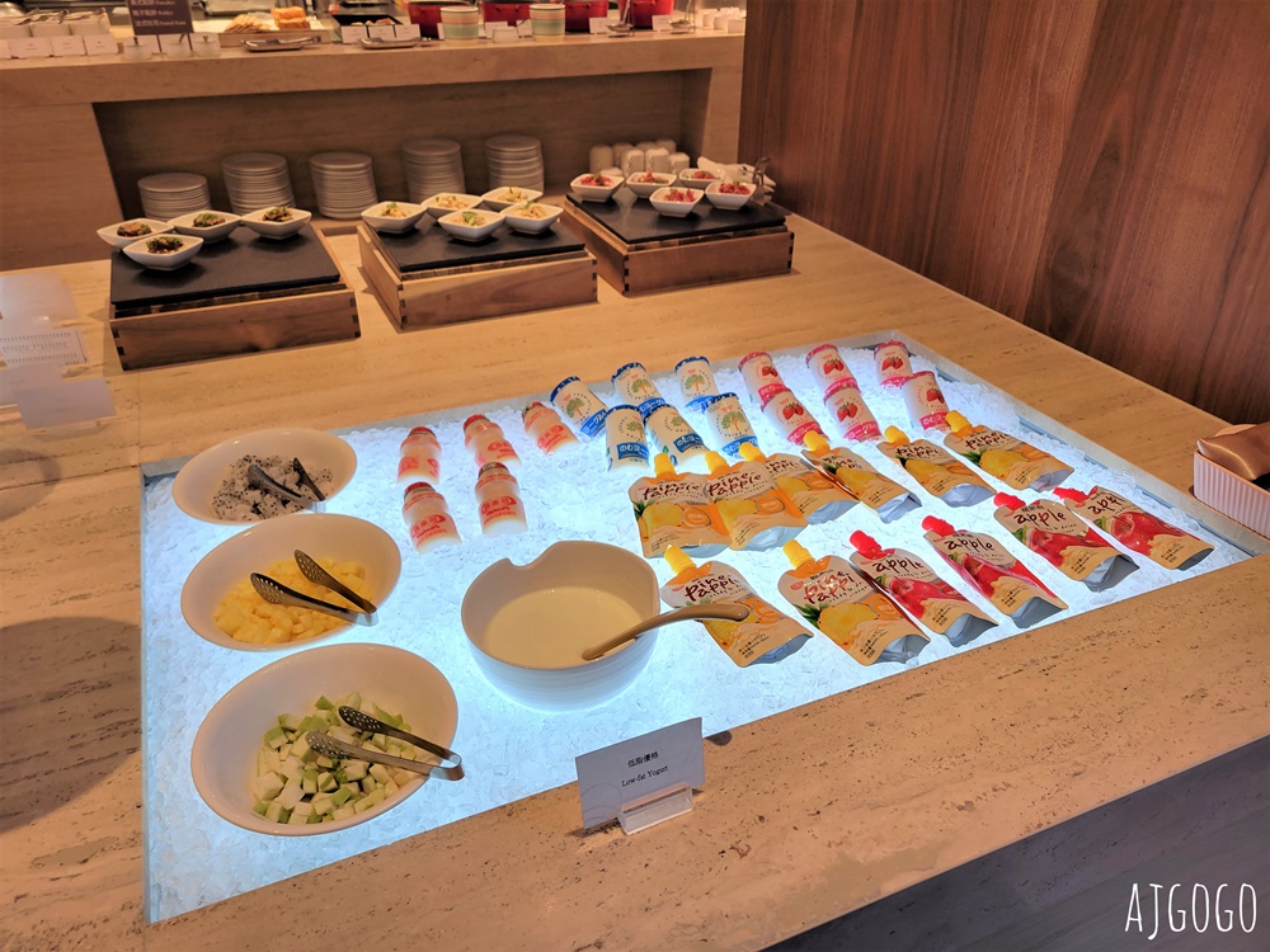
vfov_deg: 53.1
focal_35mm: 26
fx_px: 954
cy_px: 476
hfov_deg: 67.3
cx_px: 635
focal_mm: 5.4
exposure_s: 1/120
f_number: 1.8
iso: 64
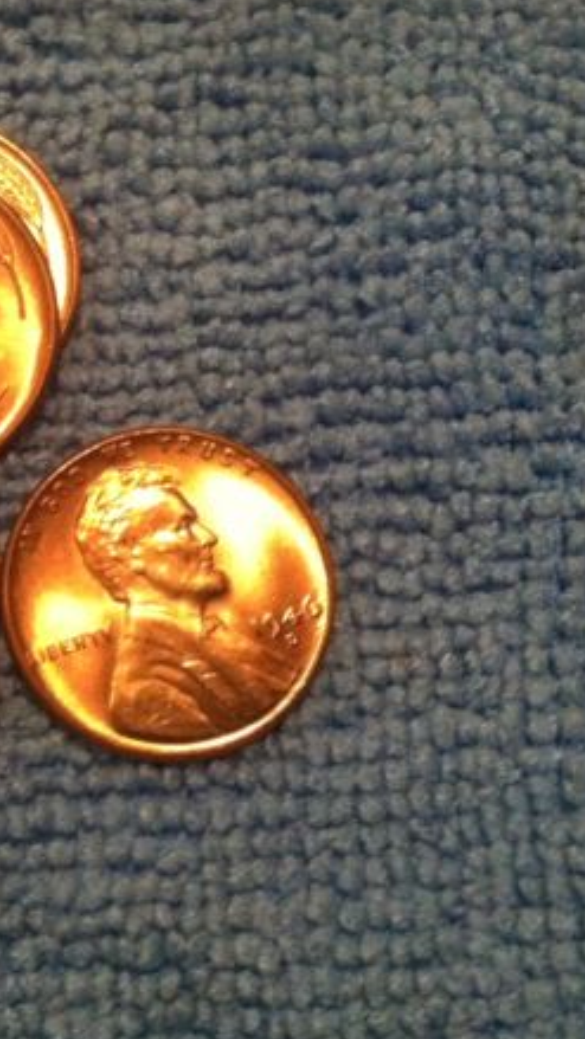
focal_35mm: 52
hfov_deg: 22.5
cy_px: 518
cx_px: 54
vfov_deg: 39.9
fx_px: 1434
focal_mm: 3.85
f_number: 2.8
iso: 1000
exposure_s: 1/15
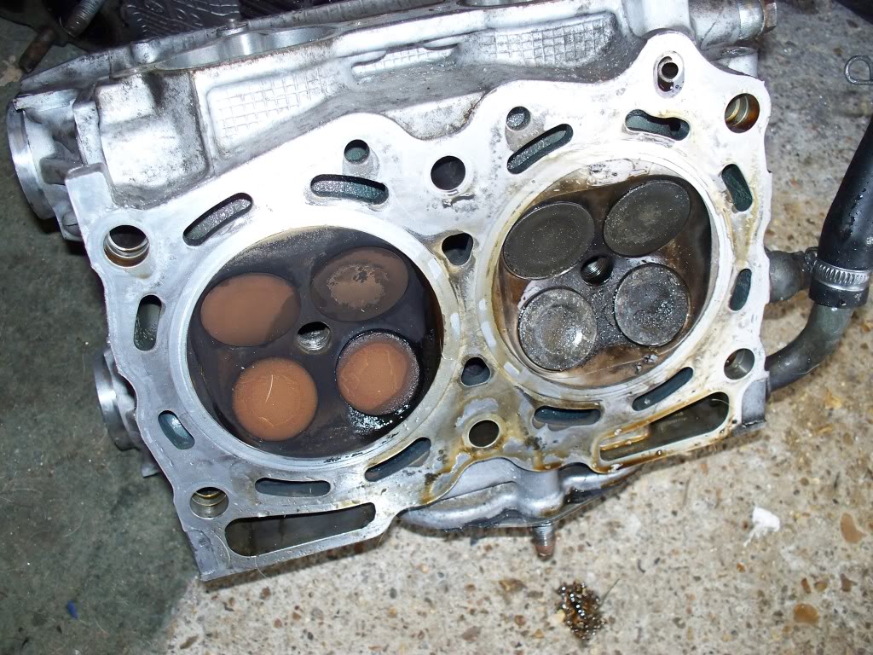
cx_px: 436
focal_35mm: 36
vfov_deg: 39.7
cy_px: 328
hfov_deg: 51.4
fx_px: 908
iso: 200
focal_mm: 7.54
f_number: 2.8
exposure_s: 1/30
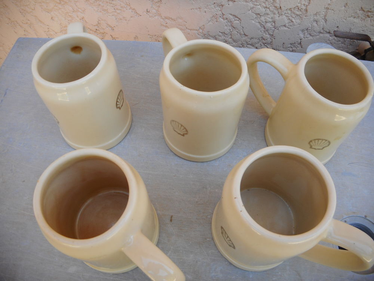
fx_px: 367
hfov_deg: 54.0
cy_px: 140
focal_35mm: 34
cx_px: 187
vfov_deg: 41.8
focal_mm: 6
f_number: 4.2
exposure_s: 1/60
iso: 80
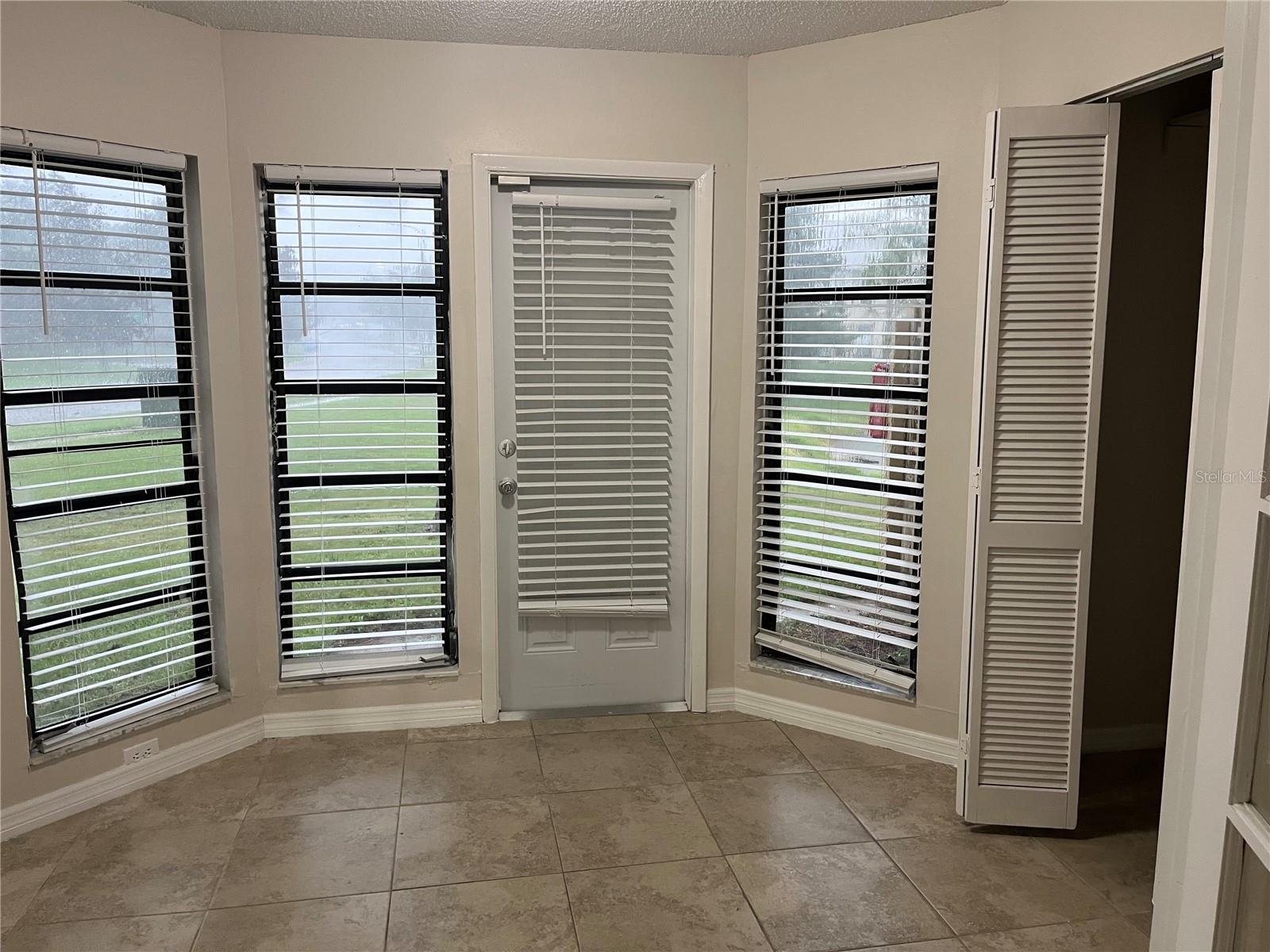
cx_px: 635
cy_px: 476
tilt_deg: -7.9
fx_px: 954
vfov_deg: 53.1
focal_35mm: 26
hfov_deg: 67.3
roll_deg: +0.6
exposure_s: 1/60
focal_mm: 5.1
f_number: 1.6
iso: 125
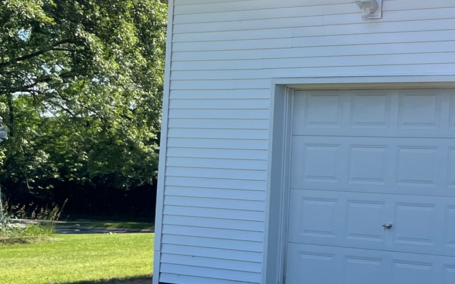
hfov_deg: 21.7
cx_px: 662
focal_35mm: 81
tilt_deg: +5.4
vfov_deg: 16.1
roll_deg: -1.9
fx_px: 1005
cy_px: 87
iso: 50
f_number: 1.6
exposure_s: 1/2410
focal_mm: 5.1
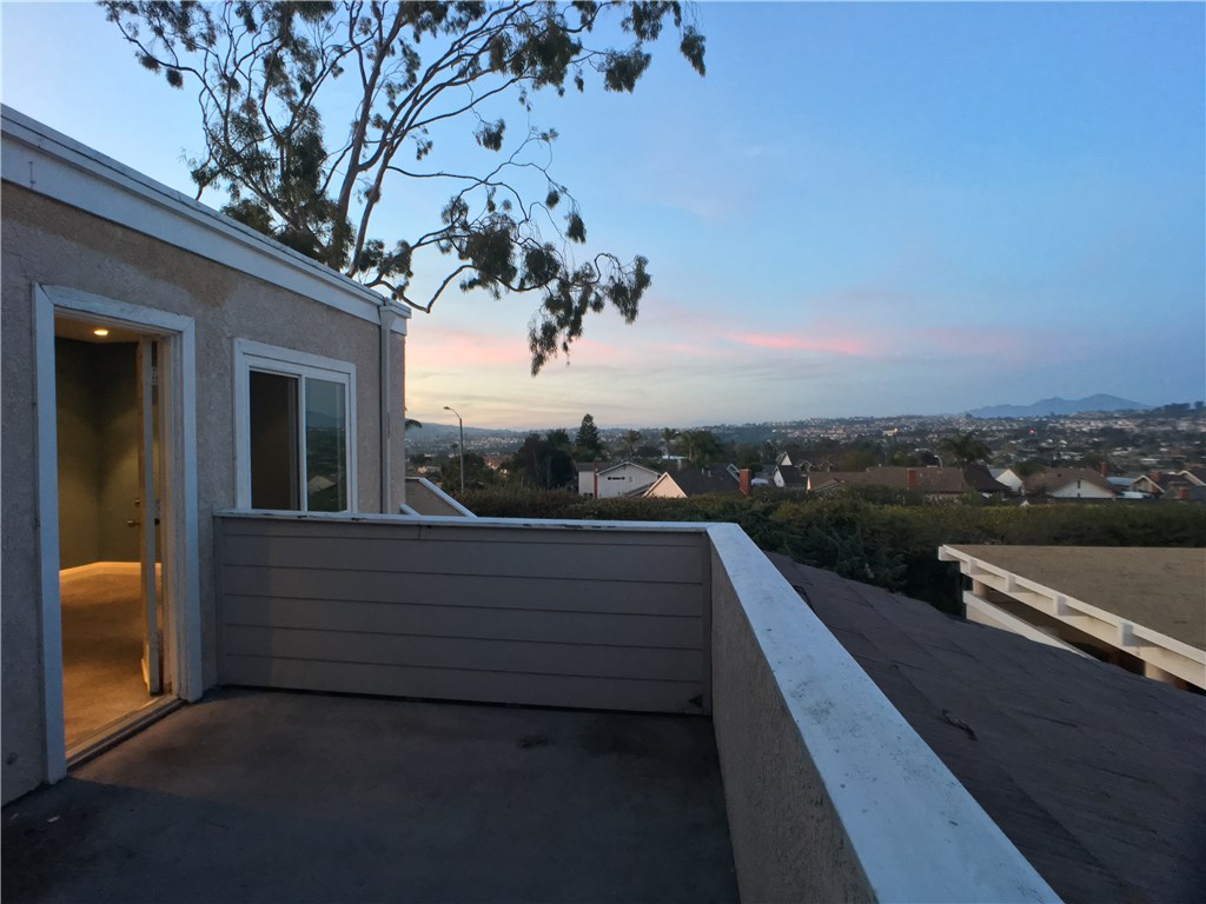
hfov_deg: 61.7
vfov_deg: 48.2
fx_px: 1010
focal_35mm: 29
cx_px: 603
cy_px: 452
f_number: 2.2
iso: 160
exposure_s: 1/30
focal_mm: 4.15
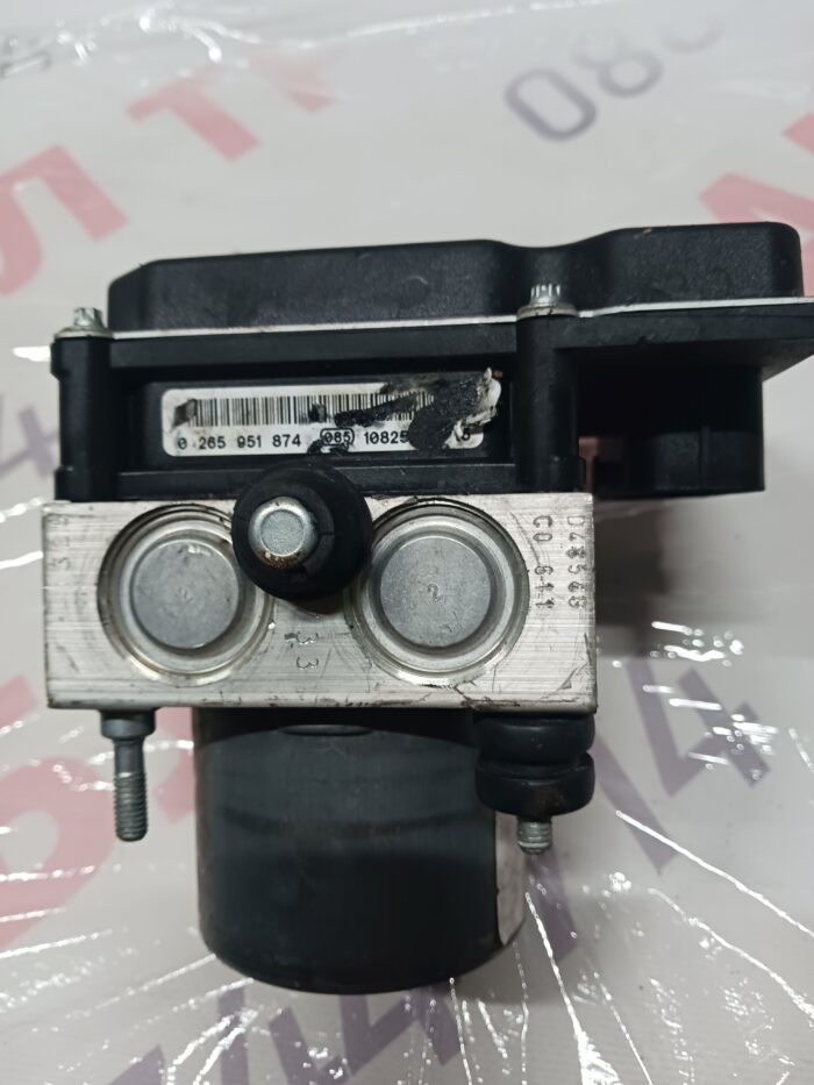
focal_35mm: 27
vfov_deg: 65.3
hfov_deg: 51.4
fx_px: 846
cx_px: 407
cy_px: 542
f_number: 1.8
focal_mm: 4
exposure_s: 1/25
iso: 320
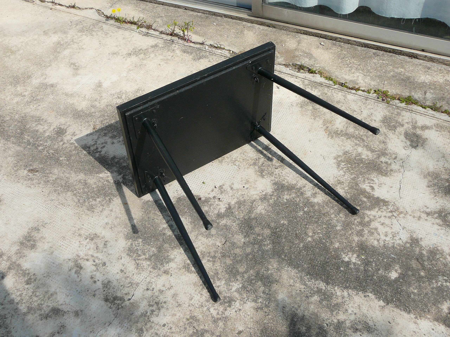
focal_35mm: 41
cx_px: 225
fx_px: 533
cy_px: 168
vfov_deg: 35.1
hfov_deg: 45.8
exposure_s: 1/400
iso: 80
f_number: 5
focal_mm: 6.1
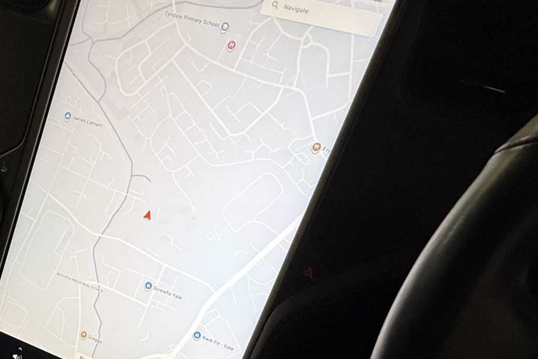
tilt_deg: -37.6
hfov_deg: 49.5
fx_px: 538
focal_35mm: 36
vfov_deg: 33.5
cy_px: 365
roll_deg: -9.9
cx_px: 95
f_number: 2.2
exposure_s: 1/100
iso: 125
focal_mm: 2.22
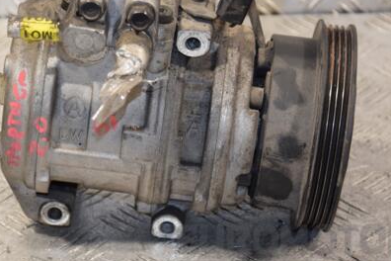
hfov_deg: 11.3
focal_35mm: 182
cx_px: 159
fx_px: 1977
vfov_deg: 7.5
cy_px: 108
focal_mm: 80
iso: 800
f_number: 5.3
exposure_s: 1/100
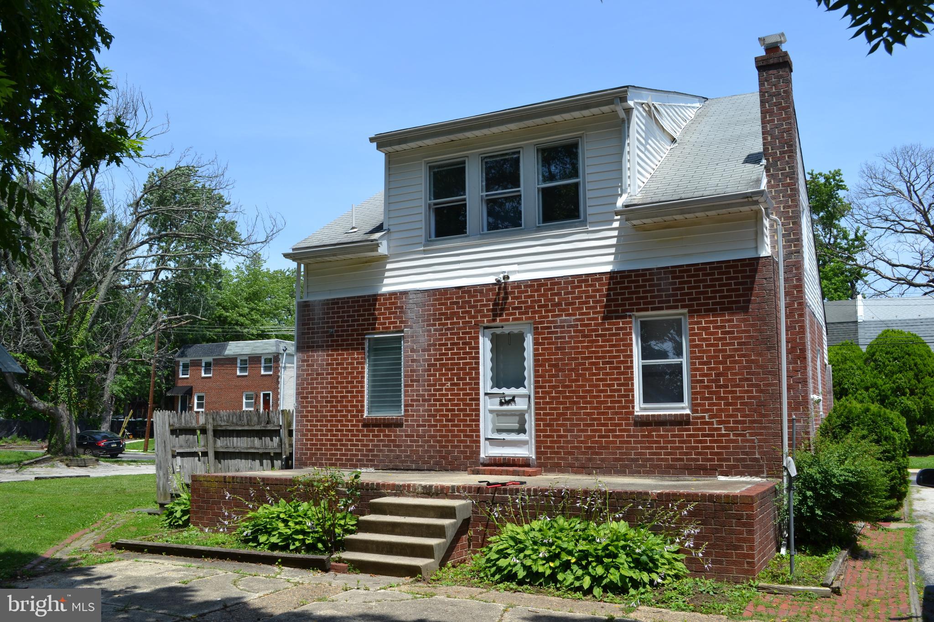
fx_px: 778
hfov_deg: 61.9
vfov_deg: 43.6
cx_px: 467
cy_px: 311
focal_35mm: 30
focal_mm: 20
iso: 100
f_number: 8
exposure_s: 1/250
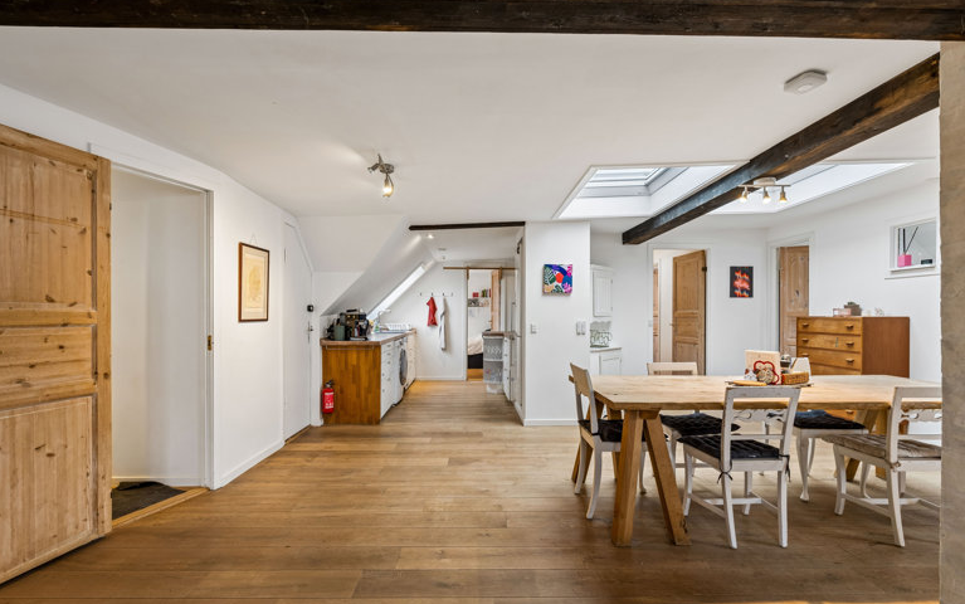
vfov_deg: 68.0
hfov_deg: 94.3
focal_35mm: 17
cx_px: 482
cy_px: 310
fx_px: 447
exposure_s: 1/6
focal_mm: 16
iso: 160
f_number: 9
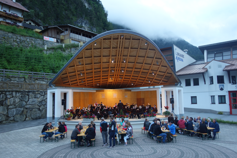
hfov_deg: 60.3
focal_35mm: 31
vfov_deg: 42.3
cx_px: 118
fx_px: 204
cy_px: 79
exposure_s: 1/50
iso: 125
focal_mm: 11.46
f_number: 2.2
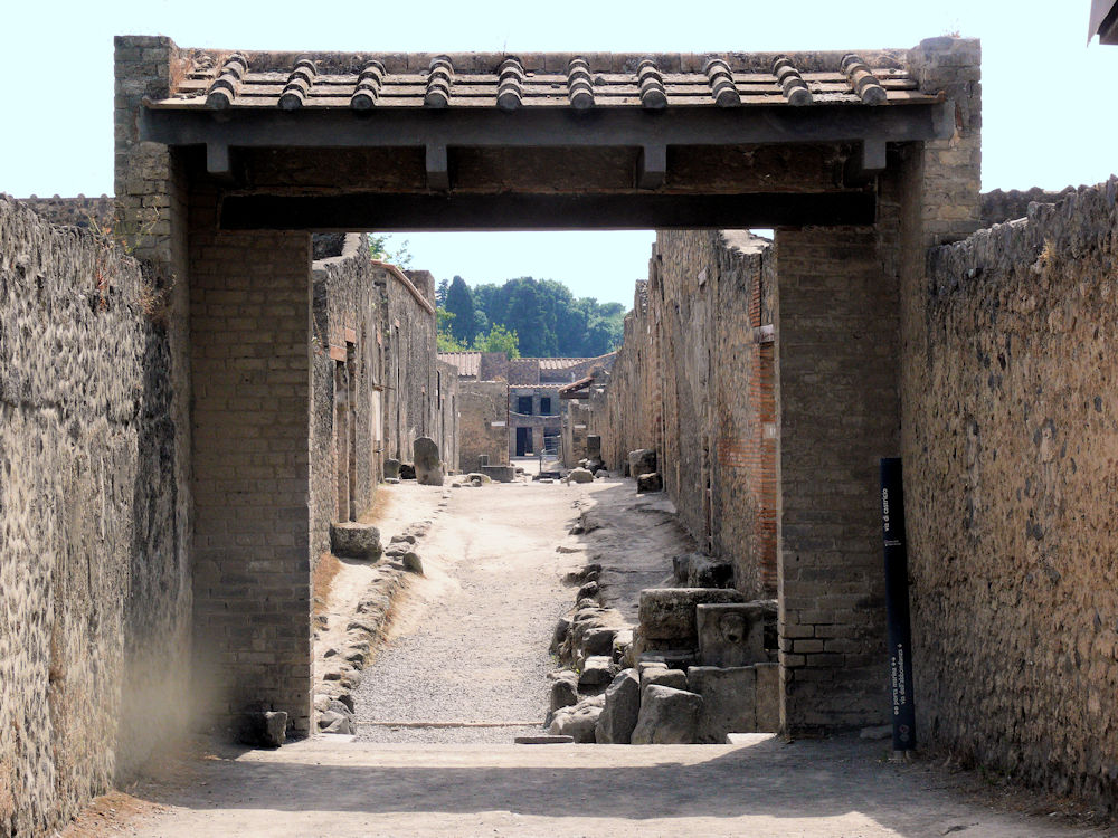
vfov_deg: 15.7
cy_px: 419
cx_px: 559
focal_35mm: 94
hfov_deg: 20.9
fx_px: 3036
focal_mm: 19.9
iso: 100
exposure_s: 1/250
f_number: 5.6
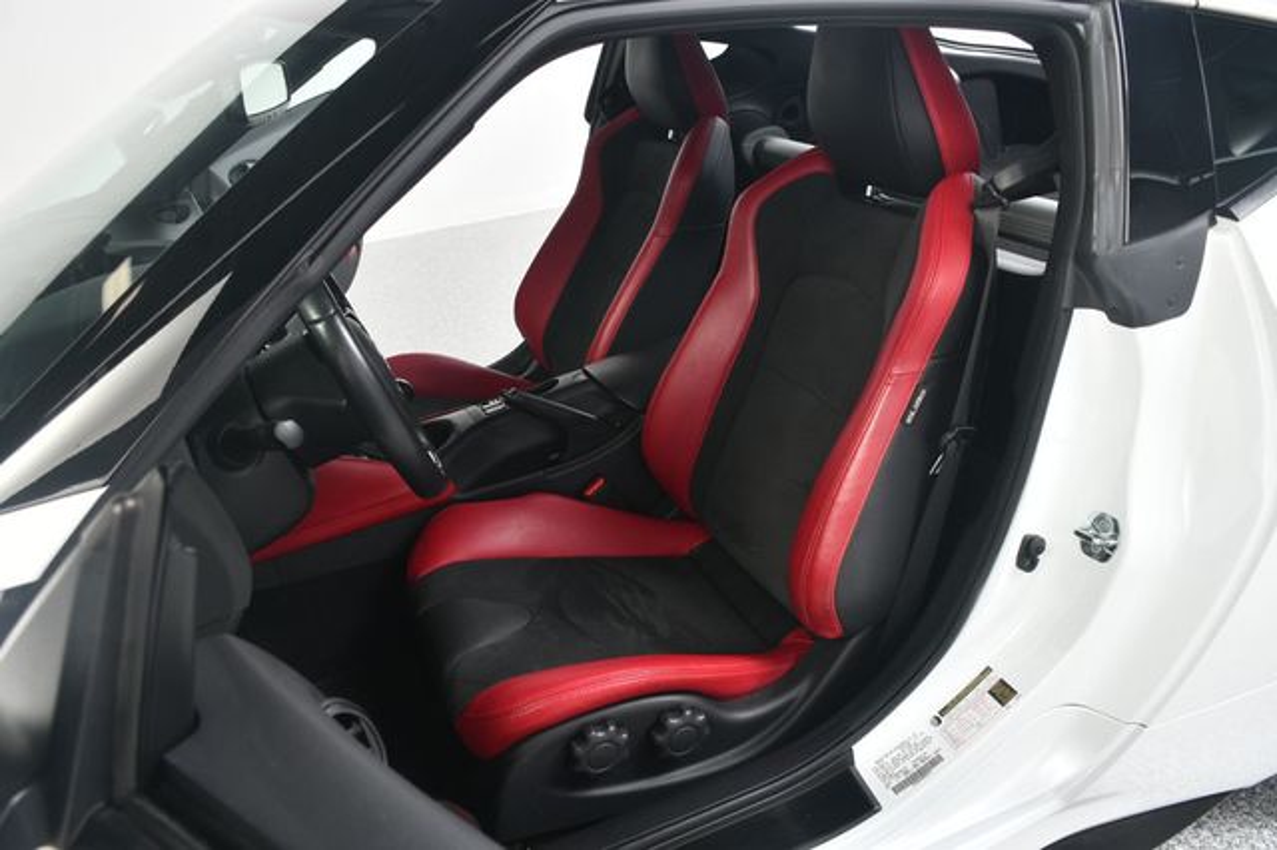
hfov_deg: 67.4
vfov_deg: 47.9
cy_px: 425
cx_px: 638
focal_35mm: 27
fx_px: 957
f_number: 6.3
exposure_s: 1/160
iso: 100
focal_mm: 18
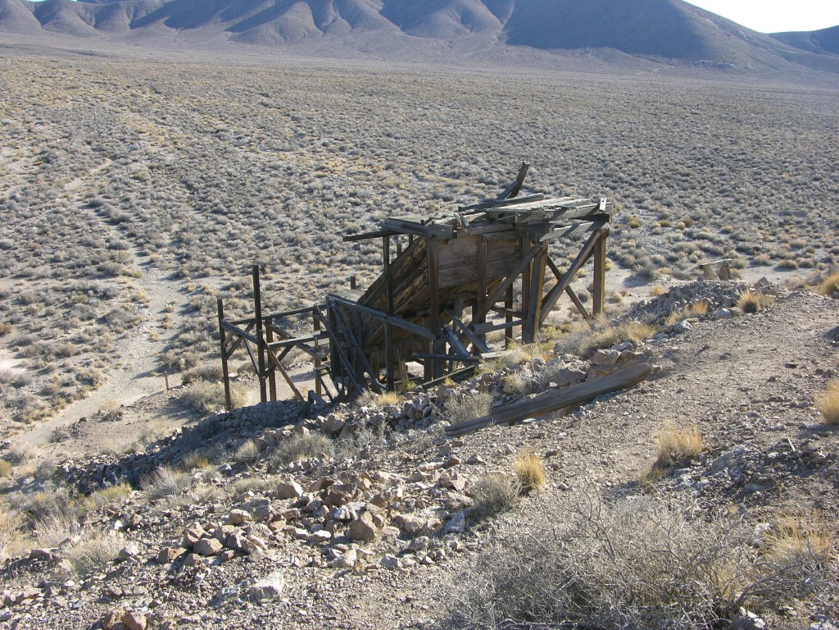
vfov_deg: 40.7
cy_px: 315
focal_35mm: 35
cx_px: 420
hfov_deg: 52.6
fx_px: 848
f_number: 5
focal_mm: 8.9
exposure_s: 1/131
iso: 50
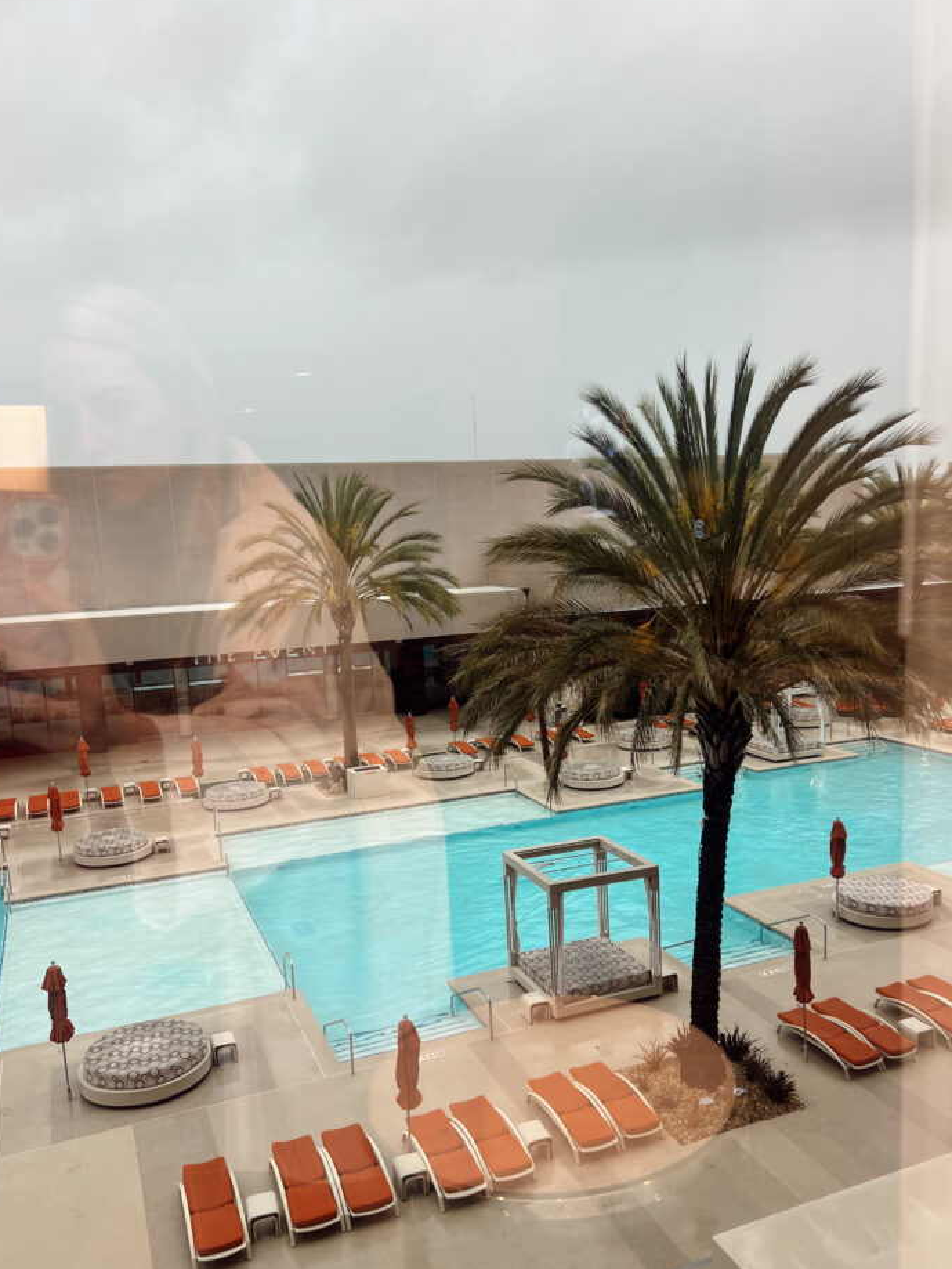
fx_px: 1063
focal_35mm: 29
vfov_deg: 61.5
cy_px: 698
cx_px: 511
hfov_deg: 48.2
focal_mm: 5.7
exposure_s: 1/120
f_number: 1.5
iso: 40
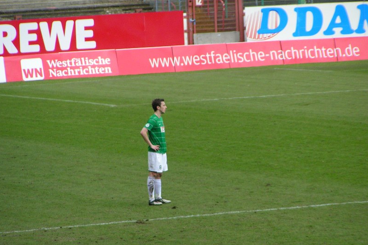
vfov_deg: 4.2
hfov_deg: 6.3
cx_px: 184
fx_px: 3323
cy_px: 134
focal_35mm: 325
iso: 160
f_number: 3.5
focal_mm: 47.6
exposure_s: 1/320
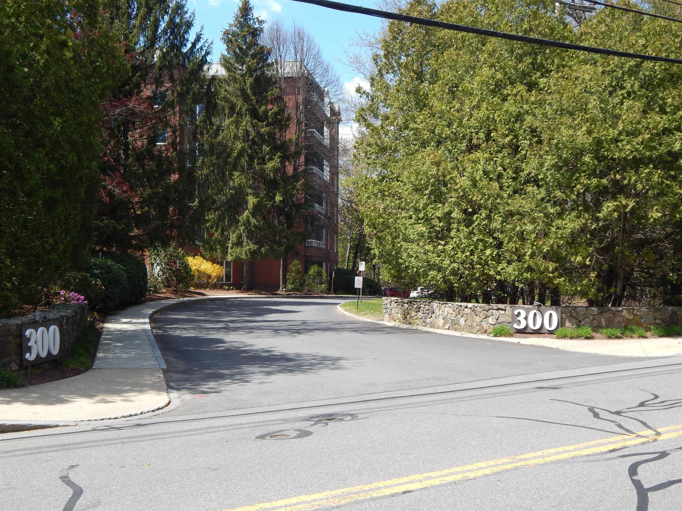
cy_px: 256
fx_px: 847
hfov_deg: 43.9
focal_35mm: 43
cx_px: 341
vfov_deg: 33.6
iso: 125
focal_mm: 7.7
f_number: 3.6
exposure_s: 1/640
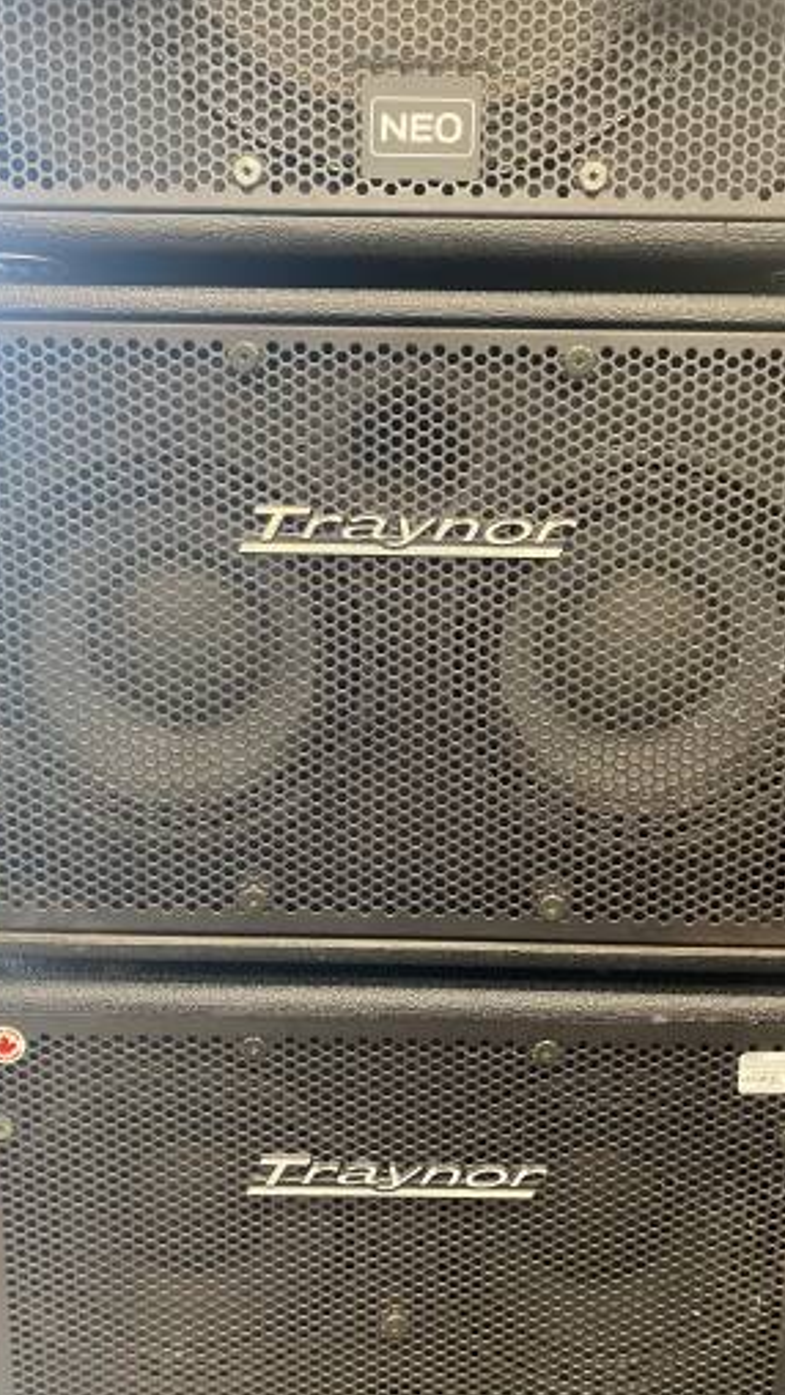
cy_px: 692
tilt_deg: -11.9
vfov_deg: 66.1
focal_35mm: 29
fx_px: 1072
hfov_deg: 40.2
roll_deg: -1.2
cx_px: 406
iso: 320
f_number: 1.8
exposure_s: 1/60
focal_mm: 4.25
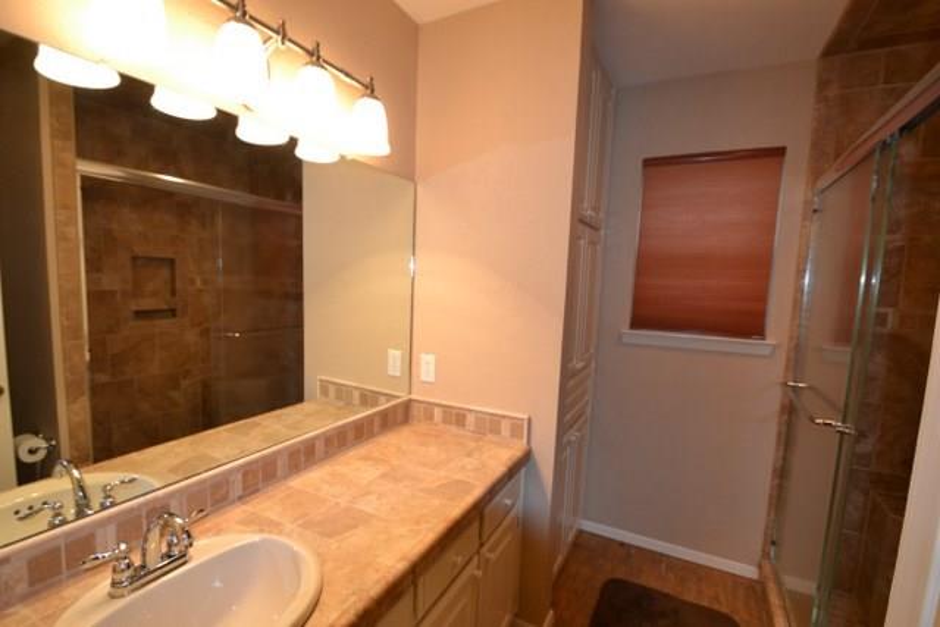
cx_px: 470
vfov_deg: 72.1
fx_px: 431
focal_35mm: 16
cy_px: 314
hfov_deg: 95.0
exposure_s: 1/100
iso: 400
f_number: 4
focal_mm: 11
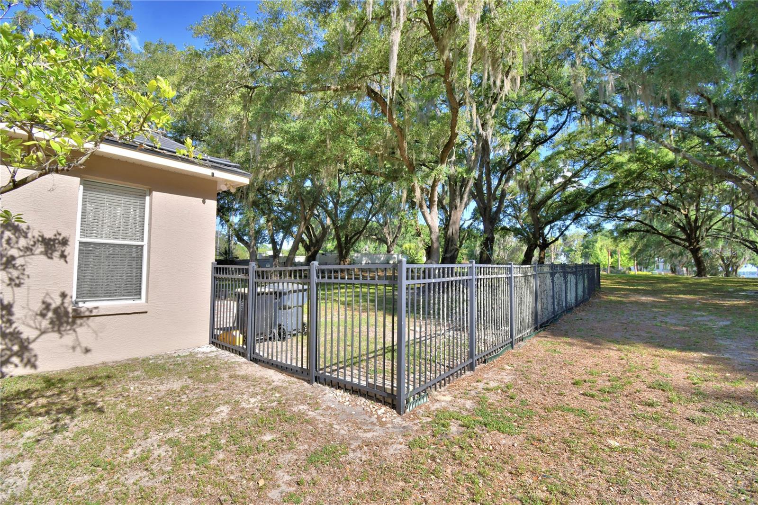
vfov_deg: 77.3
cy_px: 252
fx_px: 316
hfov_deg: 100.4
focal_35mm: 15
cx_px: 379
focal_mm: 10
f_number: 8
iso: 100
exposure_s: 1/250
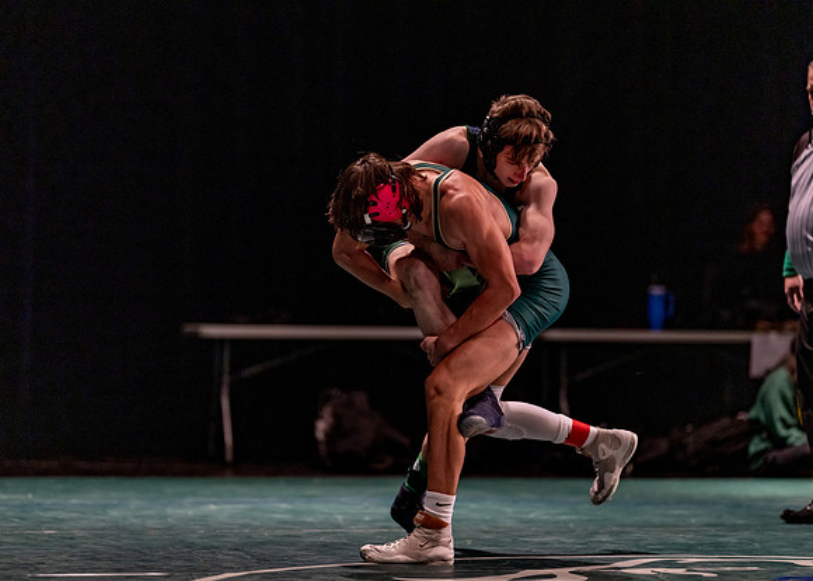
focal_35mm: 141
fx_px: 3265
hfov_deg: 14.2
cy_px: 290
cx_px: 406
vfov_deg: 10.2
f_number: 1.8
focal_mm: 135
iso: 2000
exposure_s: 1/800
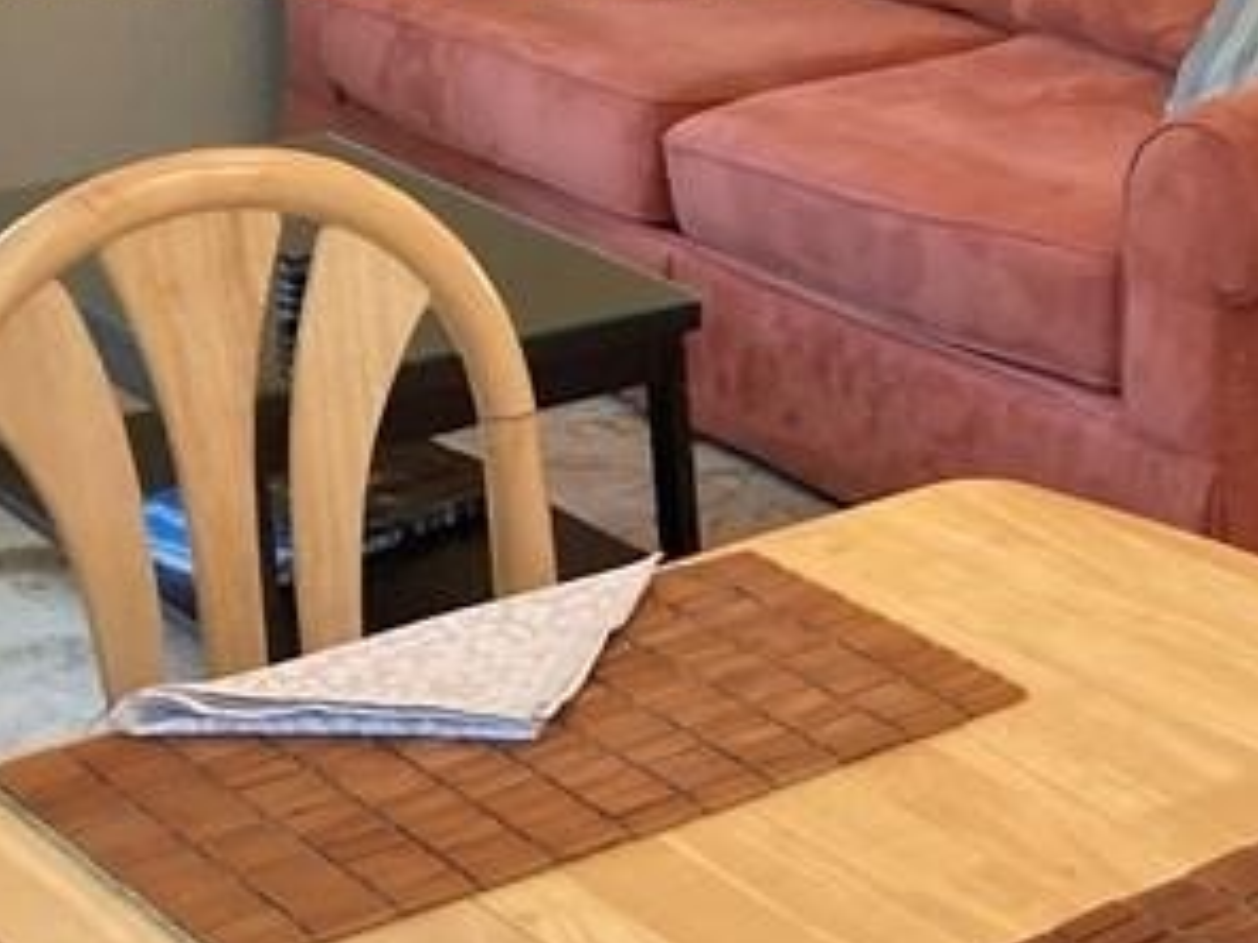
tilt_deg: -12.8
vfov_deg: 14.9
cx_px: 1551
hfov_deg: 19.0
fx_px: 3525
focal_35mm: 97
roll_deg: -1.5
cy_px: -59
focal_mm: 3.99
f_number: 1.8
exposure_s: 1/60
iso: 125
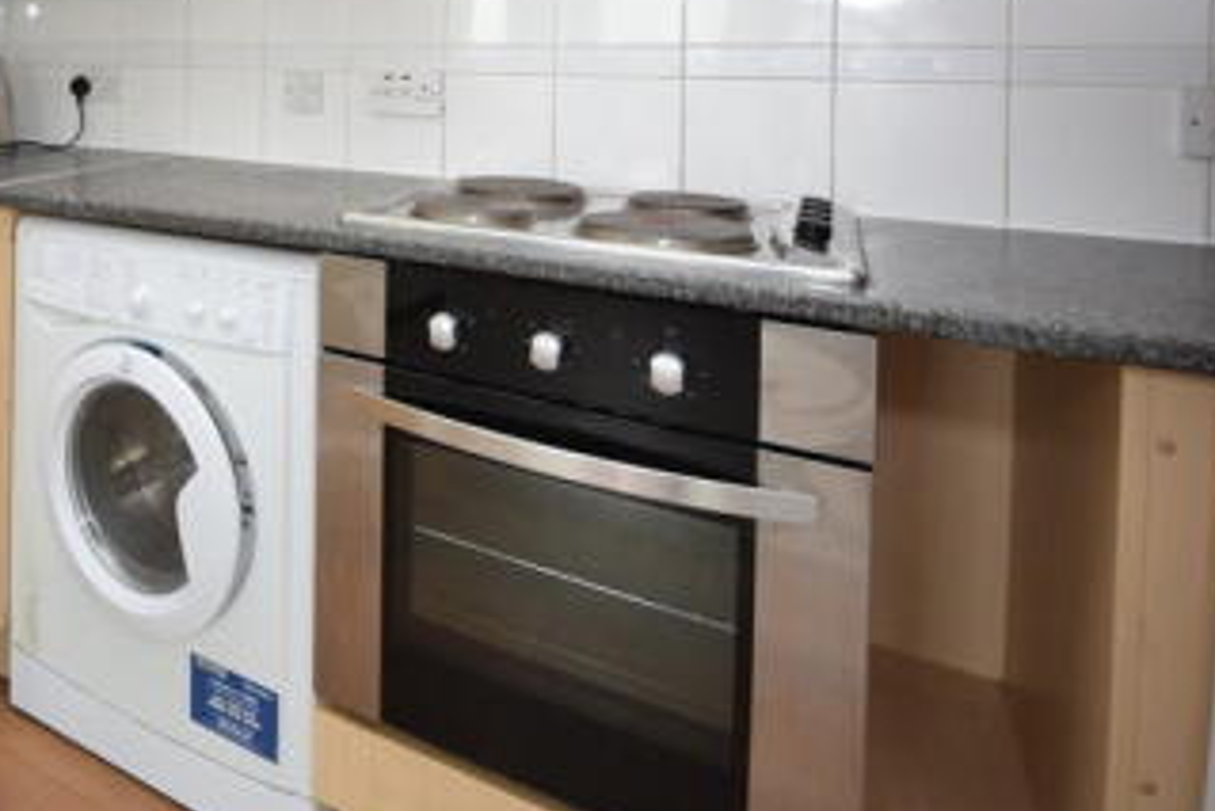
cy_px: 74
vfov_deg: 31.8
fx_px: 1351
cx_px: 230
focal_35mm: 40
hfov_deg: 45.8
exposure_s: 1/125
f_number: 5.6
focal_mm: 13
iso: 800
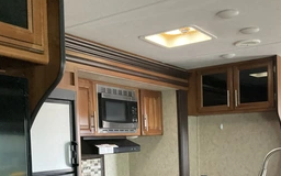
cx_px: 135
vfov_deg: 26.2
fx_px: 368
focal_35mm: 48
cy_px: 151
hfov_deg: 41.8
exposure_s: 1/60
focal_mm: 3
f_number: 1.8
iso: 160
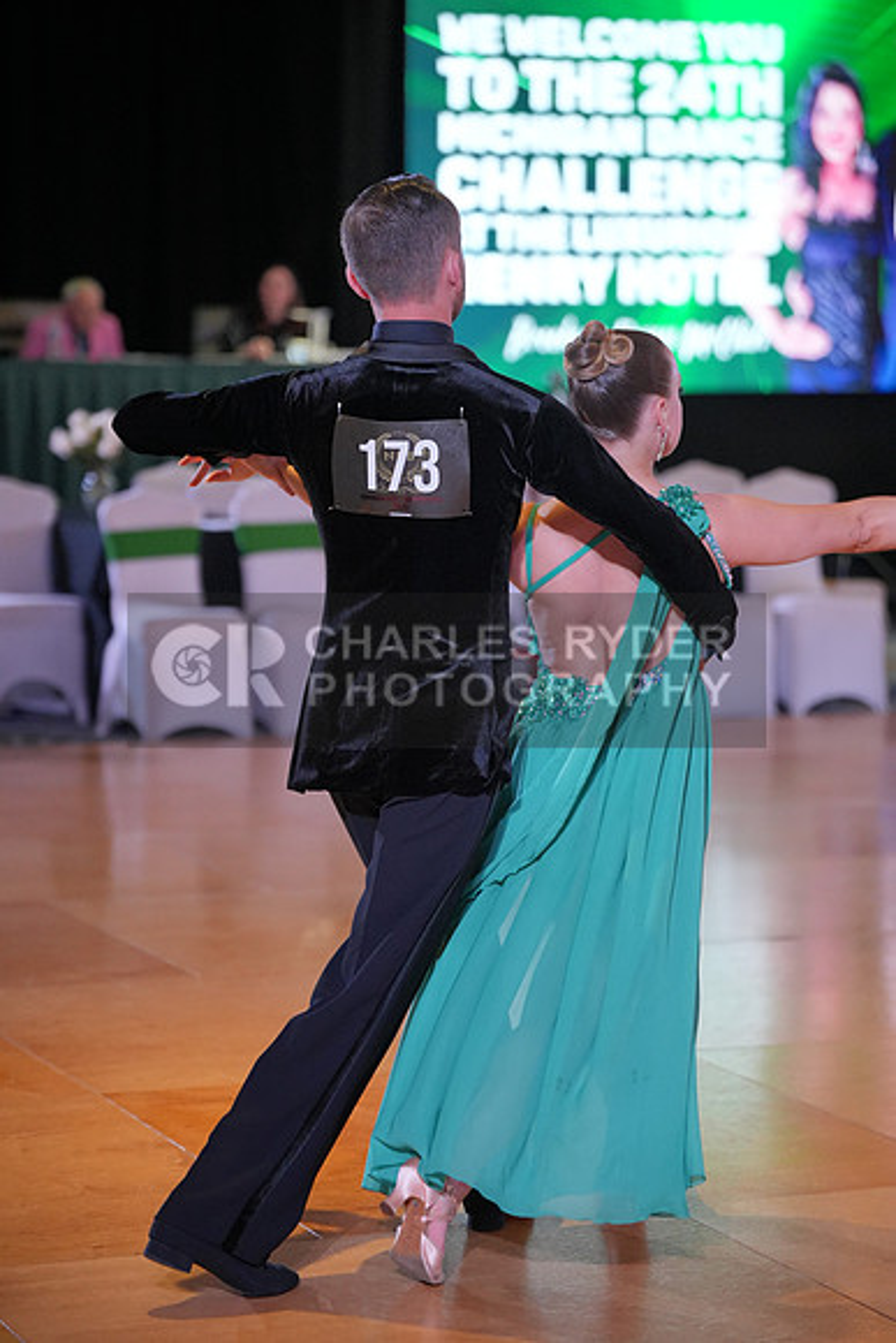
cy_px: 672
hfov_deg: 14.0
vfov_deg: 20.8
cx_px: 448
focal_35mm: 98
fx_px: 3656
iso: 3200
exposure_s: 1/500
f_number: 2.8
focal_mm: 98
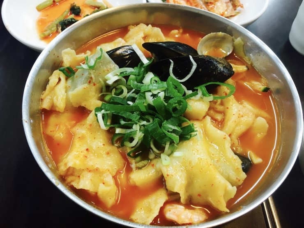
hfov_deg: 61.7
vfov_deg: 48.2
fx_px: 255
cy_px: 114
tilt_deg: -56.2
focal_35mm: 29
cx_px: 152
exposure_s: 1/30
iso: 80
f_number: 2.2
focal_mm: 4.15
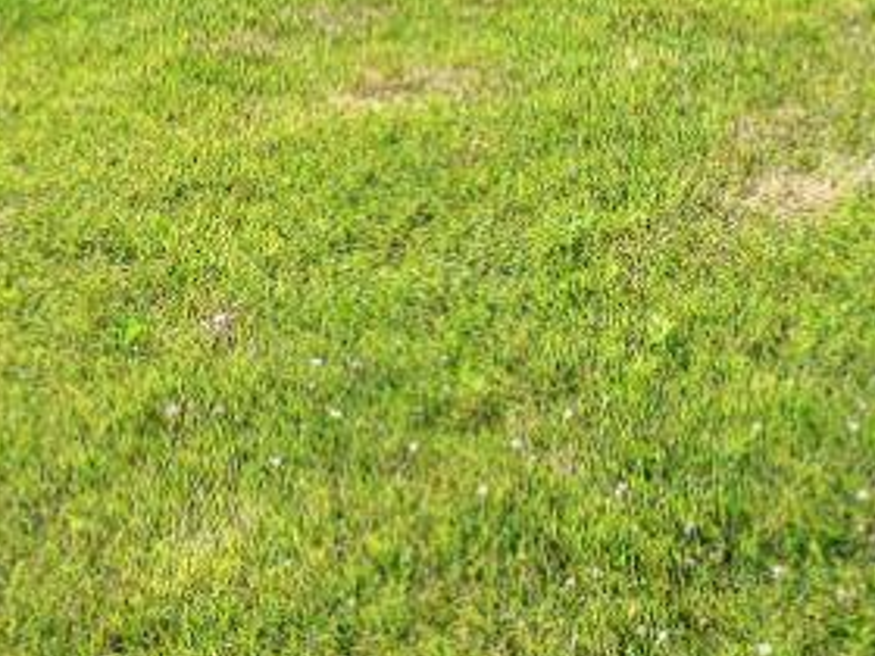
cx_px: 422
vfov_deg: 17.6
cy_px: -422
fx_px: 1820
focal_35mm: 72
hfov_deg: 27.0
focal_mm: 14
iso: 100
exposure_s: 1/80
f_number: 10
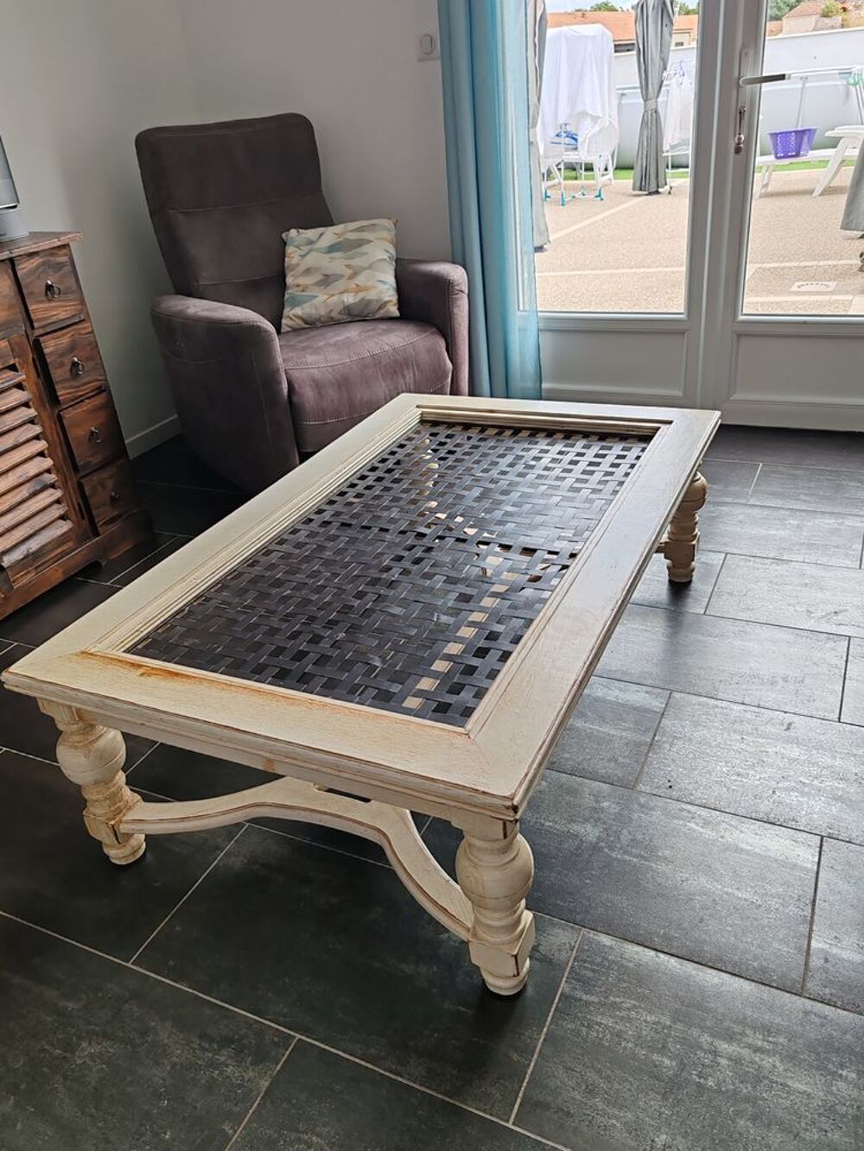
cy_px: 576
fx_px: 898
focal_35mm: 27
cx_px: 432
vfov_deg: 65.3
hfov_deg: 51.4
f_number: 1.9
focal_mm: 6.12
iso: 100
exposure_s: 1/100
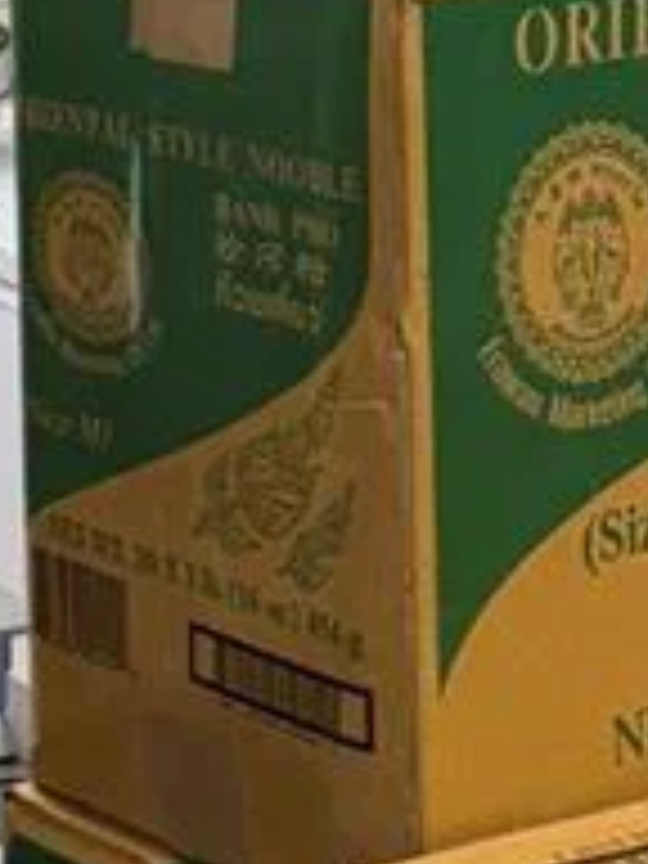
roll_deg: +0.6
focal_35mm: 150
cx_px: -774
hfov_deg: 9.1
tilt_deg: -3.2
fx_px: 3744
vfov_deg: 12.6
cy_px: -374
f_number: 1.78
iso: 200
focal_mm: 6.76
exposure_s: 1/155
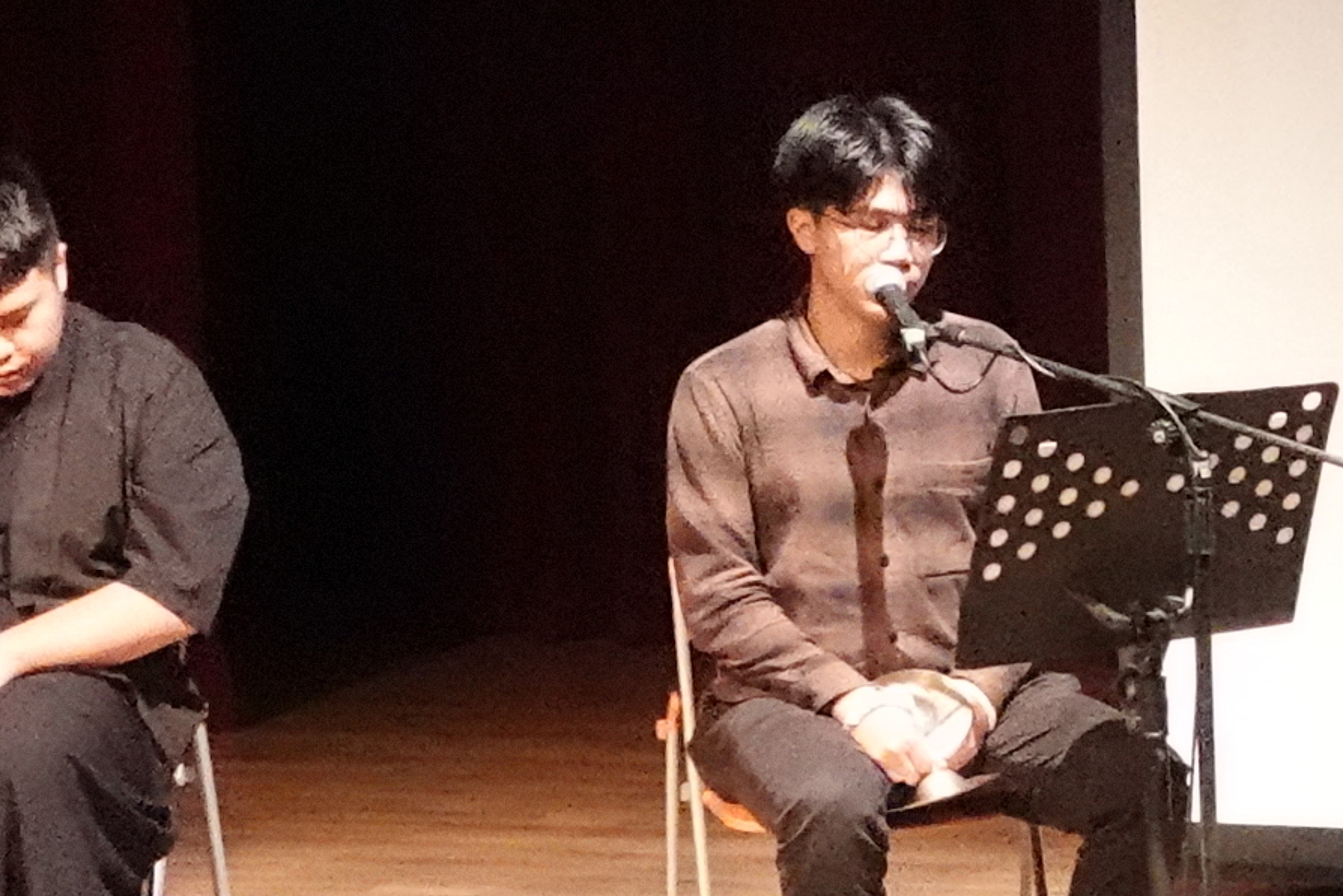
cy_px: 332
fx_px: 9142
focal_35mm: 245
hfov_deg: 8.3
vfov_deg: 5.6
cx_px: 1856
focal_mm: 14.65
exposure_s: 1/160
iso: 6400
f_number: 3.2
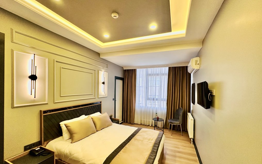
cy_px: 91
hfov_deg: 101.5
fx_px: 107
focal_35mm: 15
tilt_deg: -1.7
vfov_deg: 74.5
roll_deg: -0.6
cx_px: 132
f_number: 2.2
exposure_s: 1/100
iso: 200
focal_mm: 2.22
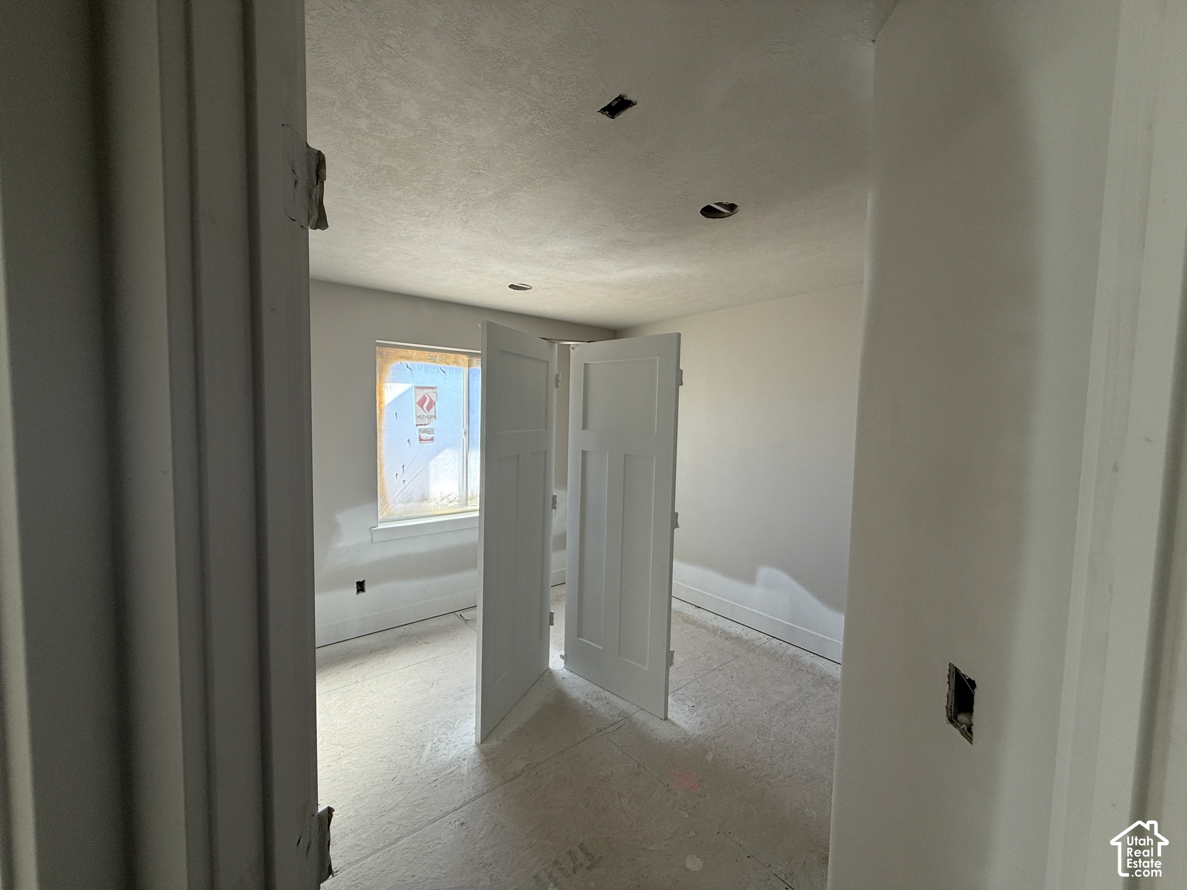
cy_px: 445
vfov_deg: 85.7
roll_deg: -1.8
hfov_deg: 102.1
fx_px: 480
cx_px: 594
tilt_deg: -3.3
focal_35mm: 14
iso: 80
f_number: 2.2
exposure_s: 1/99
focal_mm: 2.22
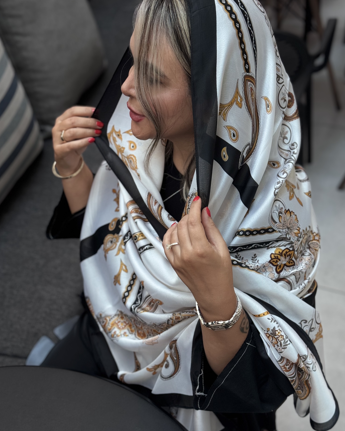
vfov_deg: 36.7
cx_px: 173
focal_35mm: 51
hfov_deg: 29.7
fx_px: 651
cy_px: 207
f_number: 1.78
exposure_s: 1/235
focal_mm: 6.76
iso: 64
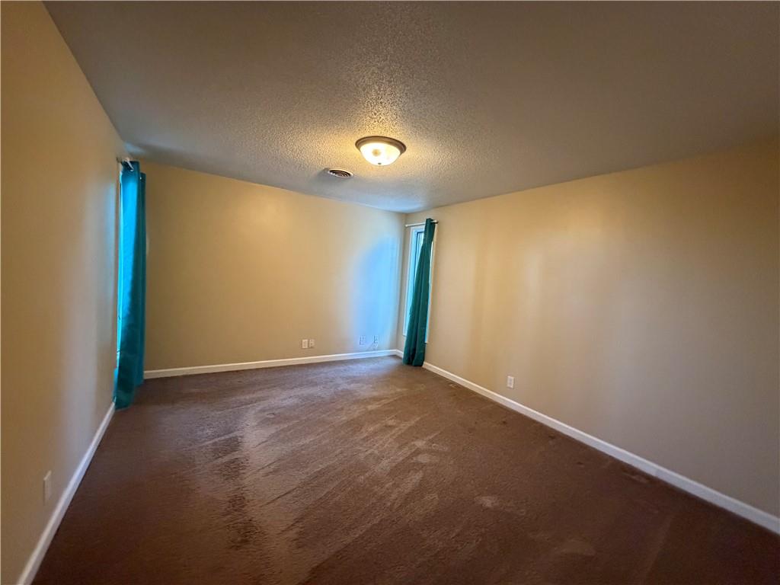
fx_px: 315
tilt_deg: -1.9
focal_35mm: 14
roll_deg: -4.6
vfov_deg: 85.7
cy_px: 292
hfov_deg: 102.1
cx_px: 390
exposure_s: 1/60
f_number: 2.2
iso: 1000
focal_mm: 2.22
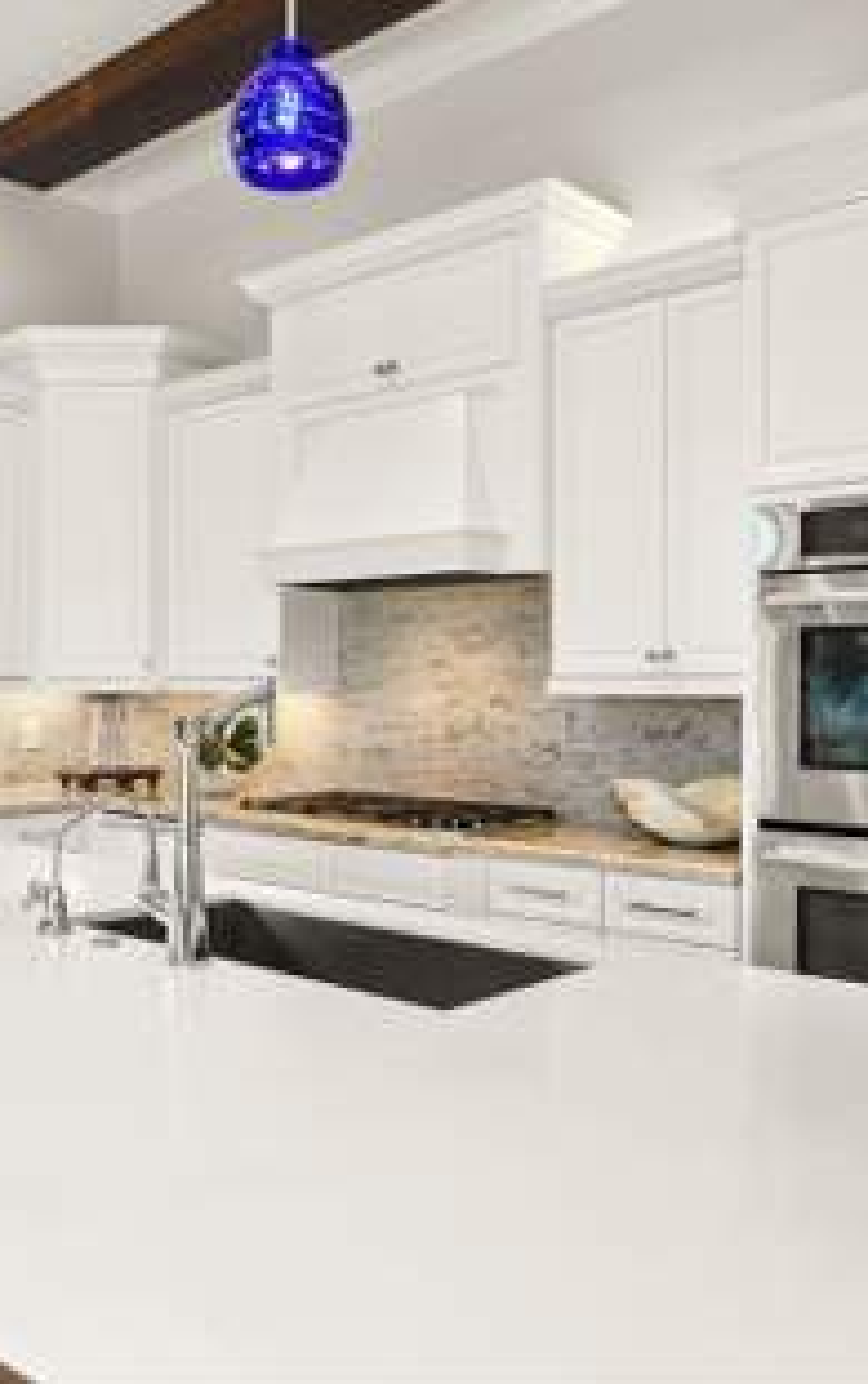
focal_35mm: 33
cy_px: 676
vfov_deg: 58.1
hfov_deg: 37.7
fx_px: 1246
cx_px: 240
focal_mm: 14
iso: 200
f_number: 8
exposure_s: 1/5
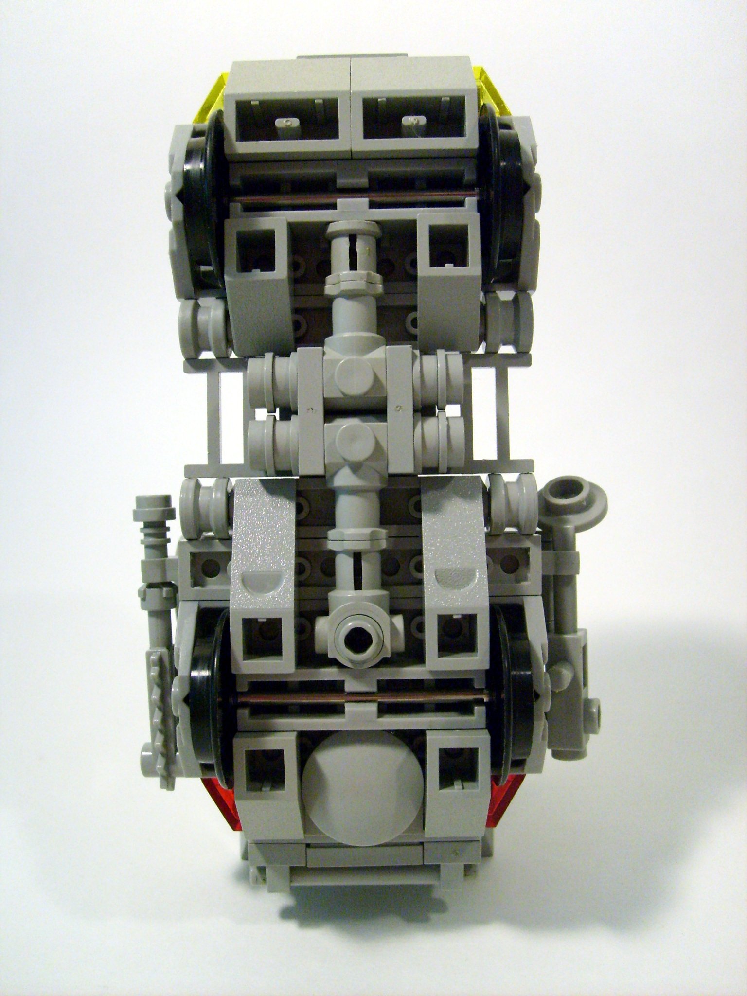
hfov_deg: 40.7
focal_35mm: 35
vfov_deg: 52.6
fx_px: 1007
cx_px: 374
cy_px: 498
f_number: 2.8
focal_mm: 5.8
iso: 200
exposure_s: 1/60
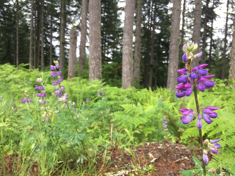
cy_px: 88
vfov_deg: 48.2
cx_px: 118
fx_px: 197
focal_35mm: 29
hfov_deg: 61.7
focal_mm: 4.15
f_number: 2.2
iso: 32
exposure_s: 1/180
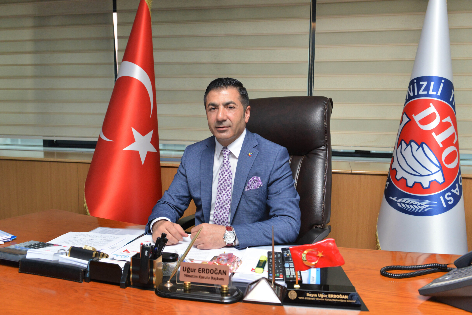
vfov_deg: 41.2
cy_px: 158
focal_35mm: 32
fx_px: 420
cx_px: 236
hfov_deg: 58.7
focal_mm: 32
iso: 2800
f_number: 5.6
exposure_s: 1/400
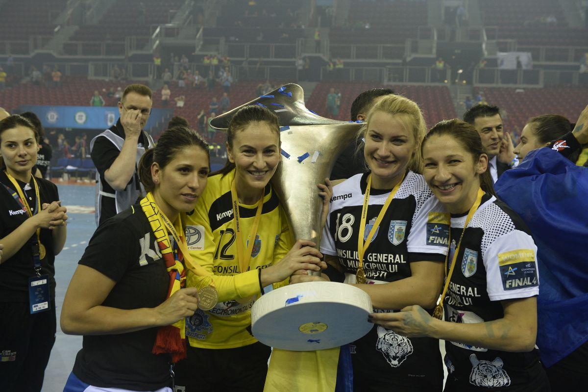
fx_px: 653
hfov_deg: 48.5
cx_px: 294
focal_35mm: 40
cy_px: 196
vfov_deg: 33.4
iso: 2500
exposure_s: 1/500
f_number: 4.5
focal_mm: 40
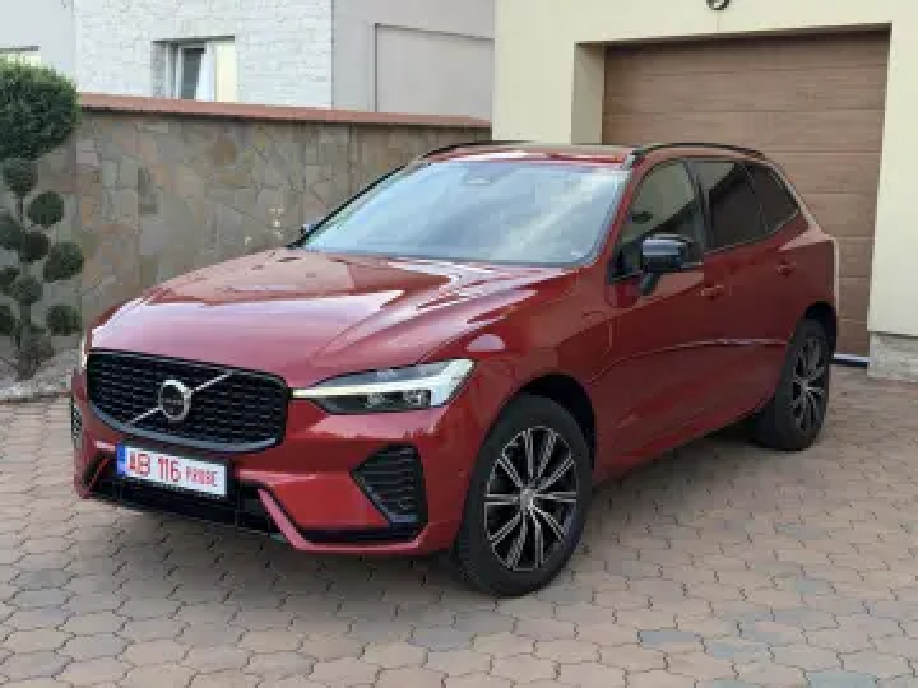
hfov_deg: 39.7
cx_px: 459
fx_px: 1273
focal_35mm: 48
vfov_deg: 30.3
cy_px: 344
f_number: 1.78
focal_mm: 6.76
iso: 64
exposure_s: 1/121
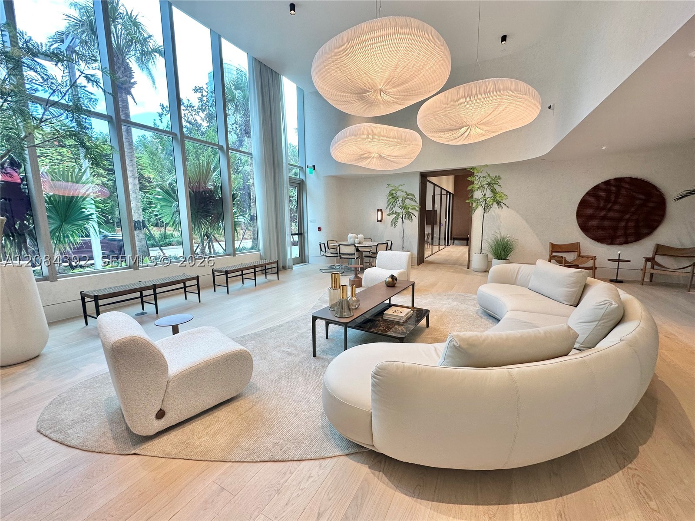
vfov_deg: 85.7
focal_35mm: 14
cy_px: 260
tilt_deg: -8.3
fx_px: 281
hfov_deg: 102.1
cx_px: 348
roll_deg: +0.4
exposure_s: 1/120
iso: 100
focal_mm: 2.22
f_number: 2.2
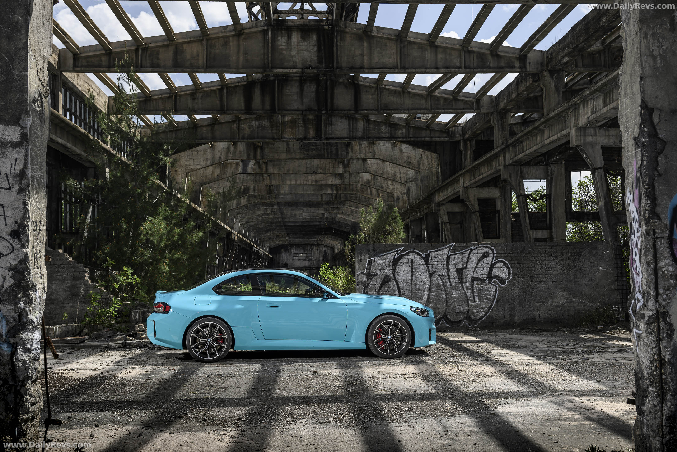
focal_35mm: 41
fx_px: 771
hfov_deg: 47.4
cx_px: 338
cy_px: 226
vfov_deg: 32.6
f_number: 8
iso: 50
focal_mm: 41
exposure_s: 1/160
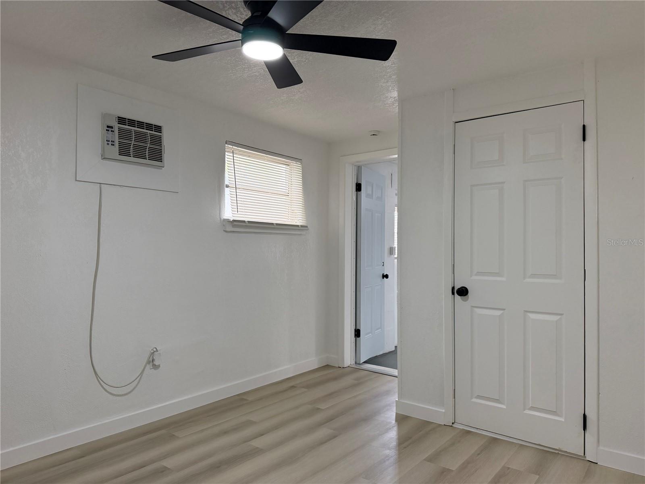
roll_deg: -0.4
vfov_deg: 56.8
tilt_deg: +0.9
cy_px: 242
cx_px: 322
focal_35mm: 24
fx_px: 447
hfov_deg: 71.6
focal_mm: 6.76
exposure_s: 1/60
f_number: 1.78
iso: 250
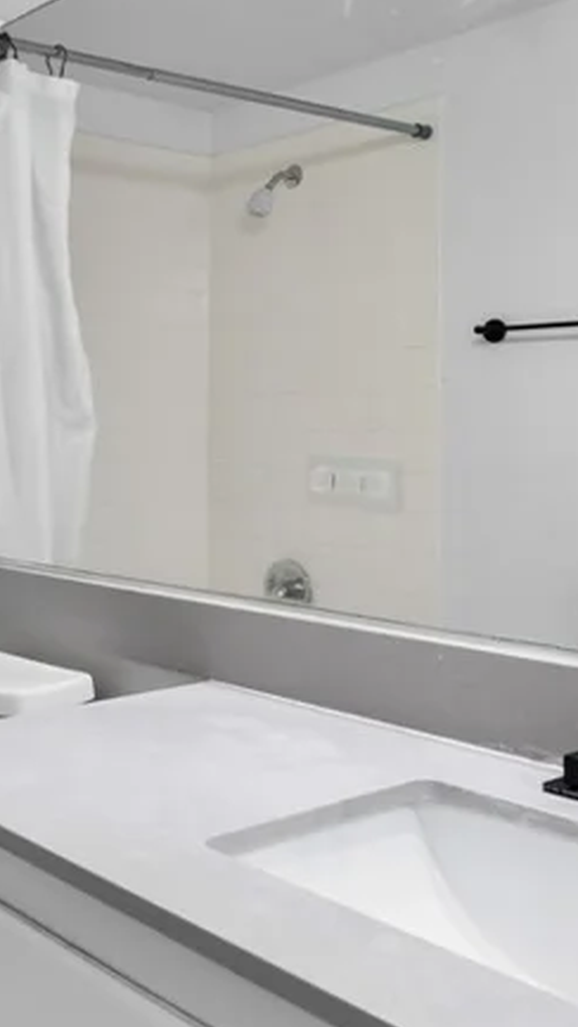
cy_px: 439
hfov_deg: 26.6
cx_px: -21
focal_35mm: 42
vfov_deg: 48.2
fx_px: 1145
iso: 400
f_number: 8
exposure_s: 1/250
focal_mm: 17
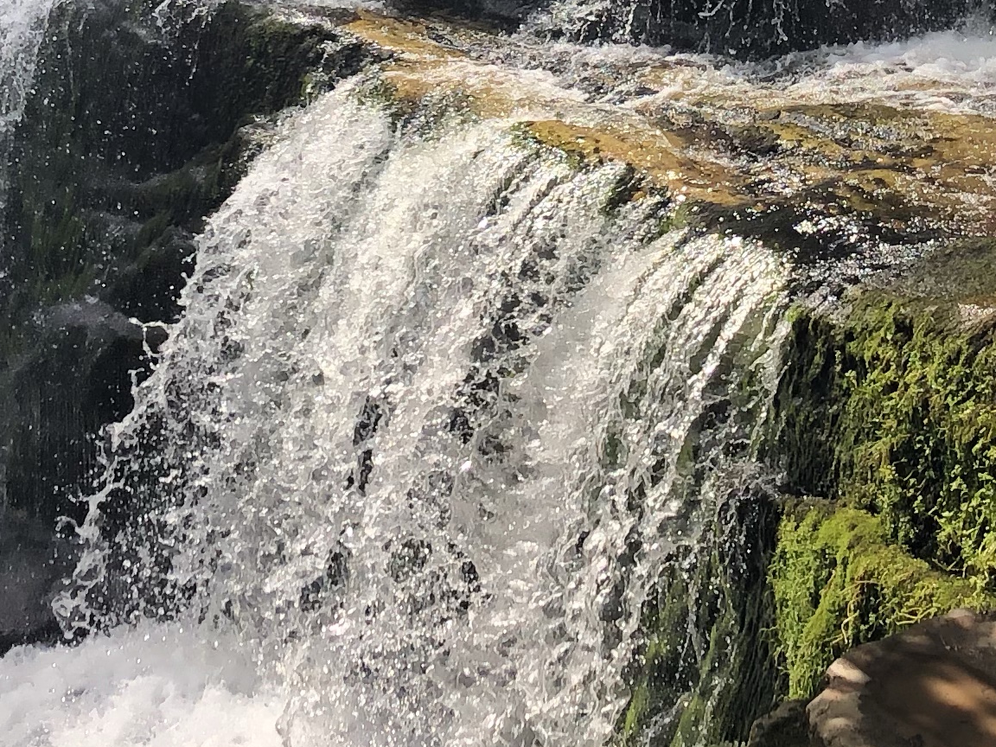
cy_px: -230
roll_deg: -2.0
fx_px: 2820
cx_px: 691
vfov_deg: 14.4
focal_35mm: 98
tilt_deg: -9.9
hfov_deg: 19.9
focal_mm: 3.99
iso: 20
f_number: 1.8
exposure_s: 1/176
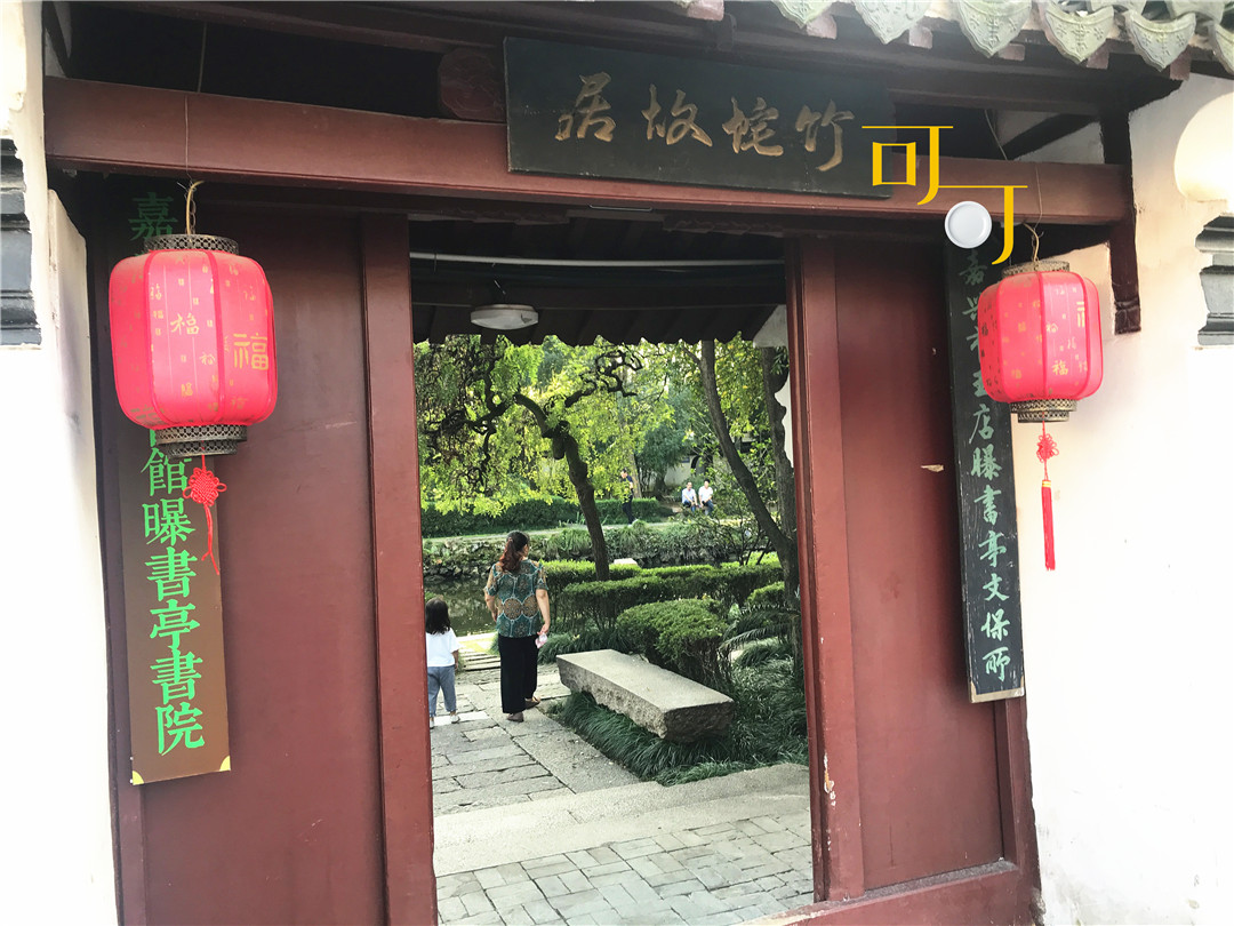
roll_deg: +2.5
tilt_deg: +0.0
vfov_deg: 49.7
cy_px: 463
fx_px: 998
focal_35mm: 28
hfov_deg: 63.4
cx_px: 617
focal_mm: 3.99
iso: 25
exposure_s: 1/50
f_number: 1.8
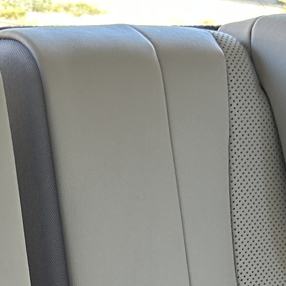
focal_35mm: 157
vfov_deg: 10.2
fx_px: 1468
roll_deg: -3.5
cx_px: -30
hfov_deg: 11.0
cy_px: 591
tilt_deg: -30.1
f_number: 1.5
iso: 50
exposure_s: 1/171
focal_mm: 5.7
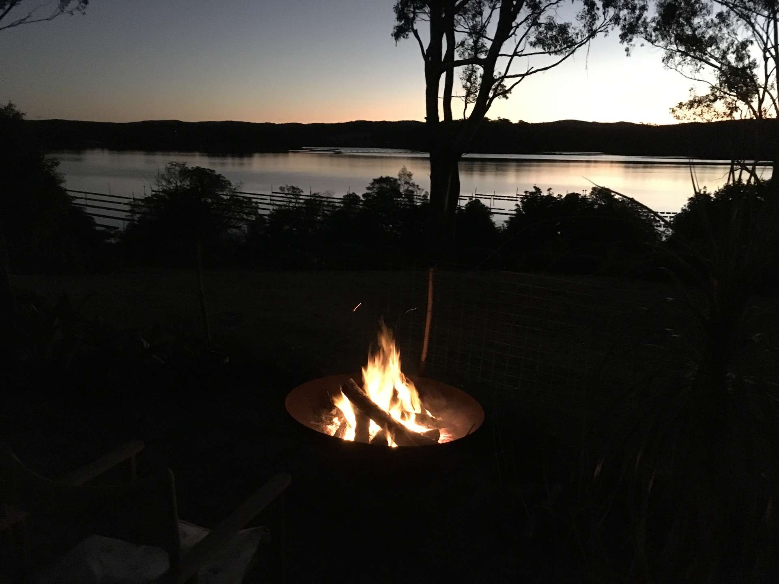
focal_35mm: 29
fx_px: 653
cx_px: 390
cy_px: 292
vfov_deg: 48.2
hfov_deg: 61.7
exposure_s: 1/17
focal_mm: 4.15
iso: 1000
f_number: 2.2
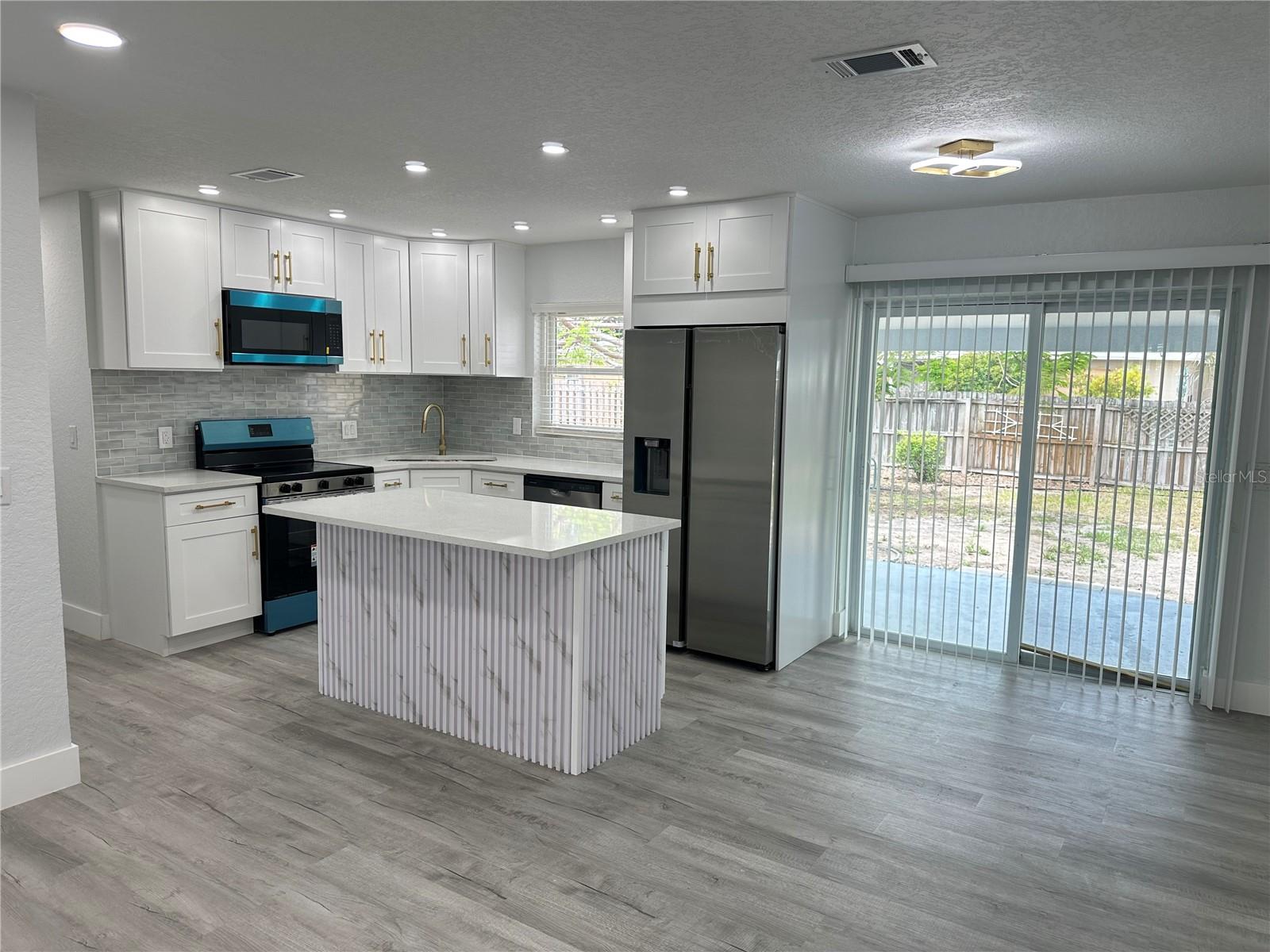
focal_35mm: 24
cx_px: 635
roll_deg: -1.3
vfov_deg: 56.8
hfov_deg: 71.6
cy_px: 476
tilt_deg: -6.8
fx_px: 881
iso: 100
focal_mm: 6.86
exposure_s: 1/134
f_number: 1.78
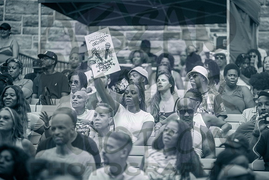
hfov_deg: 9.0
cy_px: 104
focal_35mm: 227
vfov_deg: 6.0
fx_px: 1700
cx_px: 154
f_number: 3.2
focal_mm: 185
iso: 2000
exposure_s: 1/4000
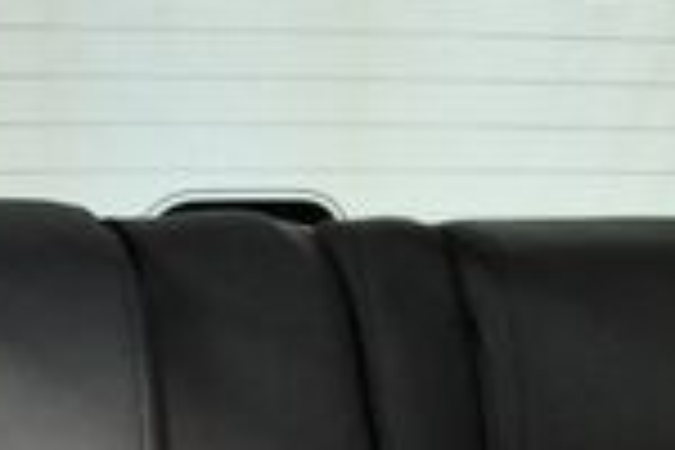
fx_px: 3206
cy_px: 873
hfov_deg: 12.0
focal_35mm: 171
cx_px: 441
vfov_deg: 7.7
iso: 3600
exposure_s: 1/60
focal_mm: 20
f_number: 3.5
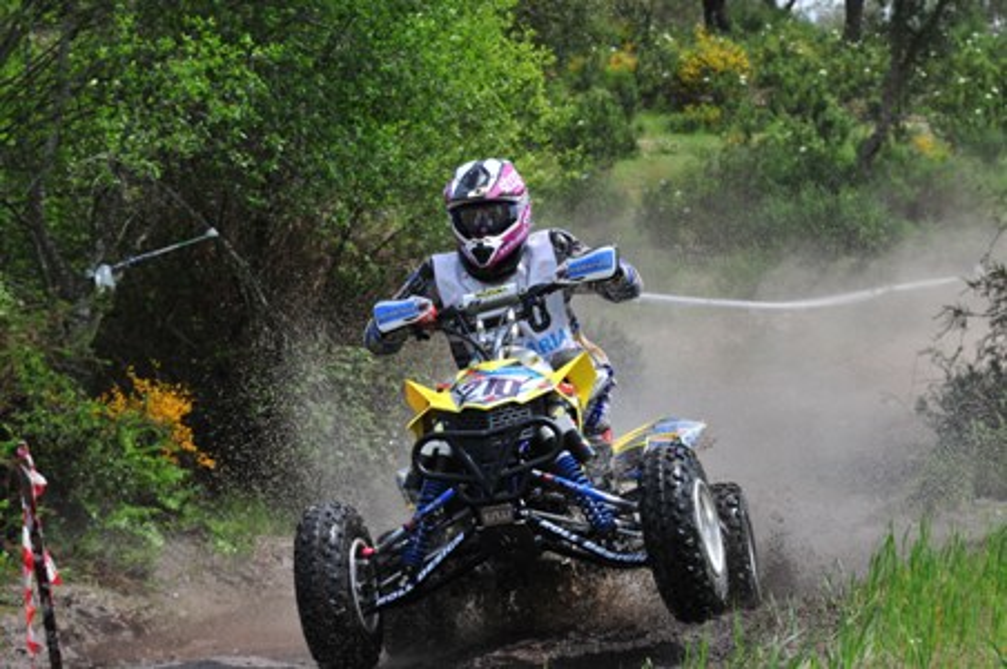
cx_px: 504
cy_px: 334
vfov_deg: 9.6
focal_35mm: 142
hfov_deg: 14.4
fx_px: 3980
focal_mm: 95
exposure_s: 1/1250
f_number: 5.6
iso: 400
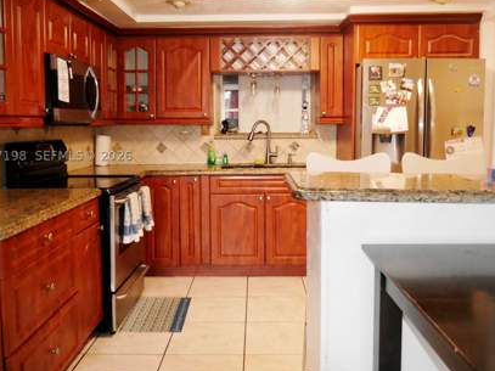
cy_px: 156
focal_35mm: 33
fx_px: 472
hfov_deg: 55.4
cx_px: 243
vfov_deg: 42.8
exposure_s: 1/160
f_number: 3.5
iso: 3200
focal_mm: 14
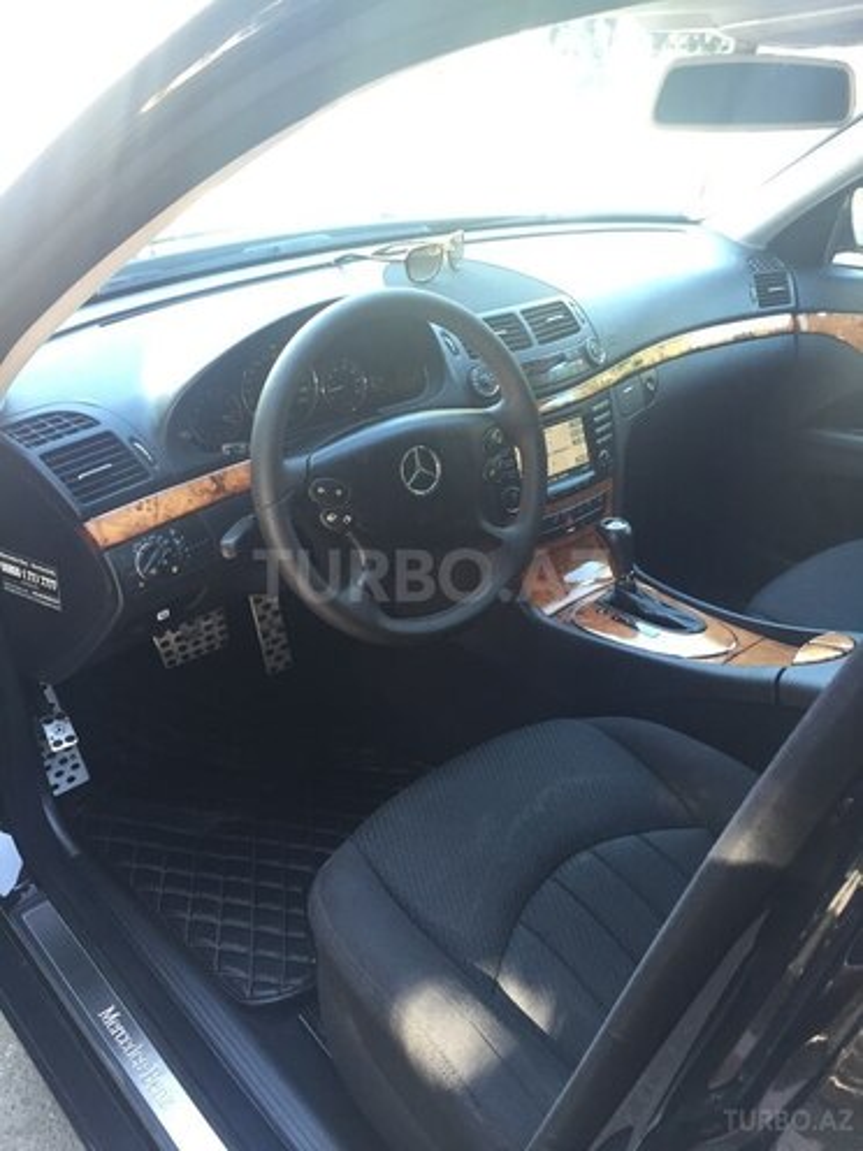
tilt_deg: -28.1
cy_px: 576
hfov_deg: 48.2
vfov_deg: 61.7
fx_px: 964
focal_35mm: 29
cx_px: 432
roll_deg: -0.4
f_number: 2.2
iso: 64
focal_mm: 4.15
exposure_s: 1/33
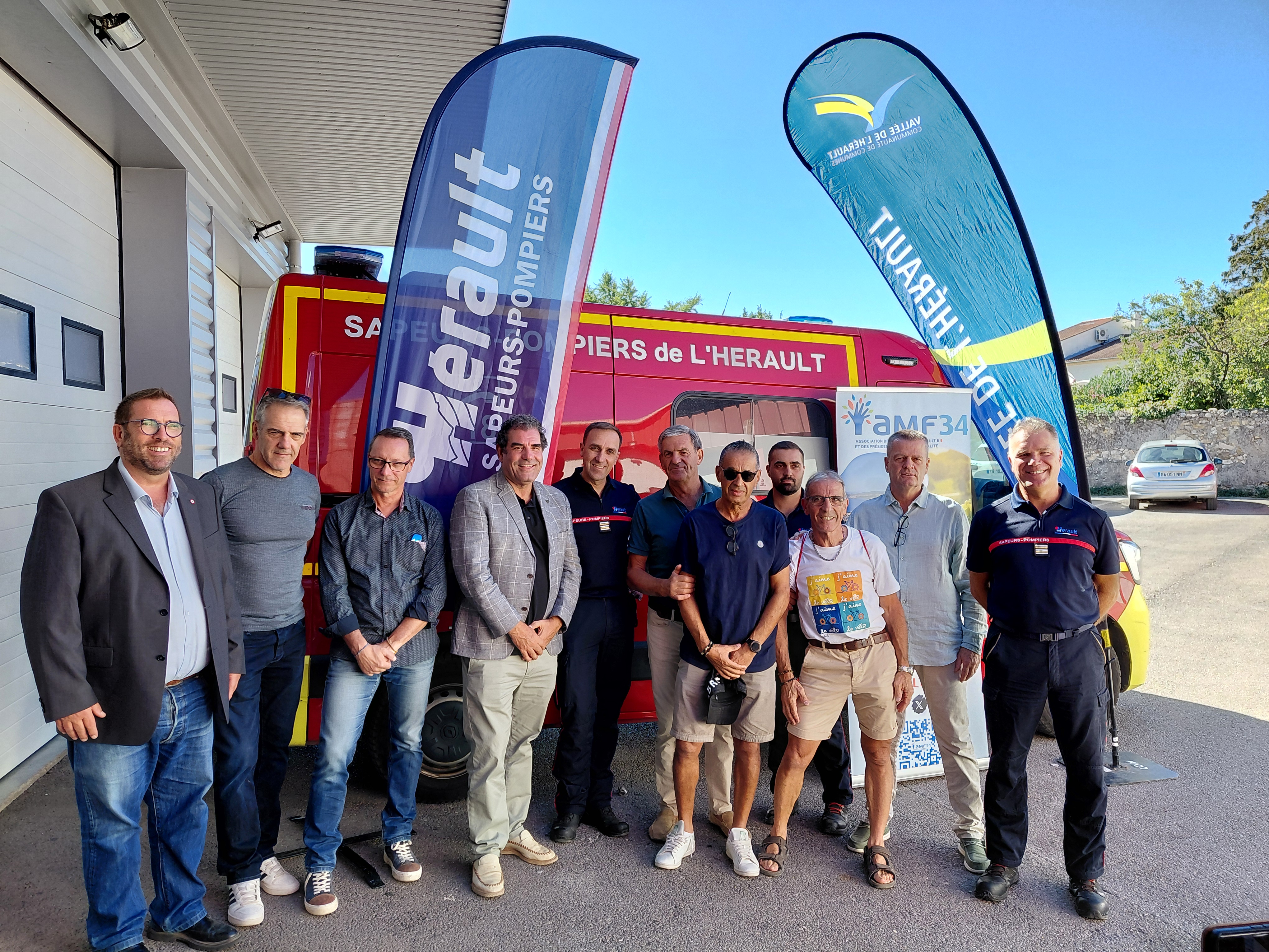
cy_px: 476
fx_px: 916
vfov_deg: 54.9
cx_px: 634
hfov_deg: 69.4
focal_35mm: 25
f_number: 1.8
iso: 50
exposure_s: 1/284
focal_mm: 4.69
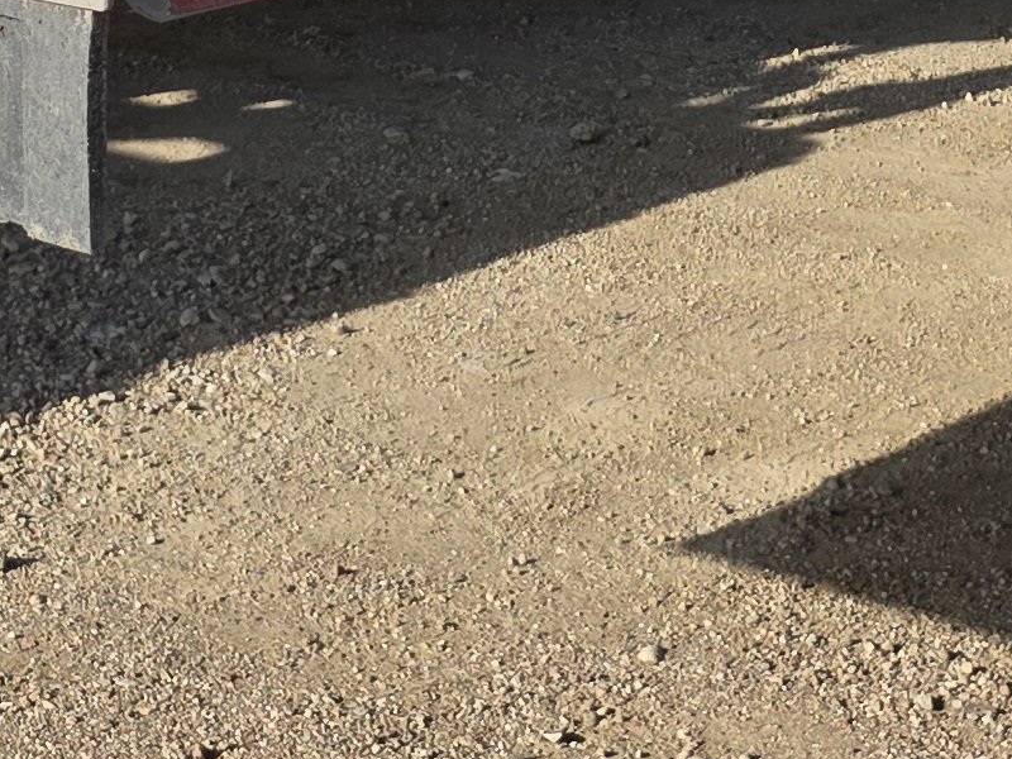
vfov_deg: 11.3
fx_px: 3362
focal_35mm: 115
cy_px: -870
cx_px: 849
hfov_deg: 16.9
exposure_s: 1/4539
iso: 80
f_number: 1.7
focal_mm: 6.25
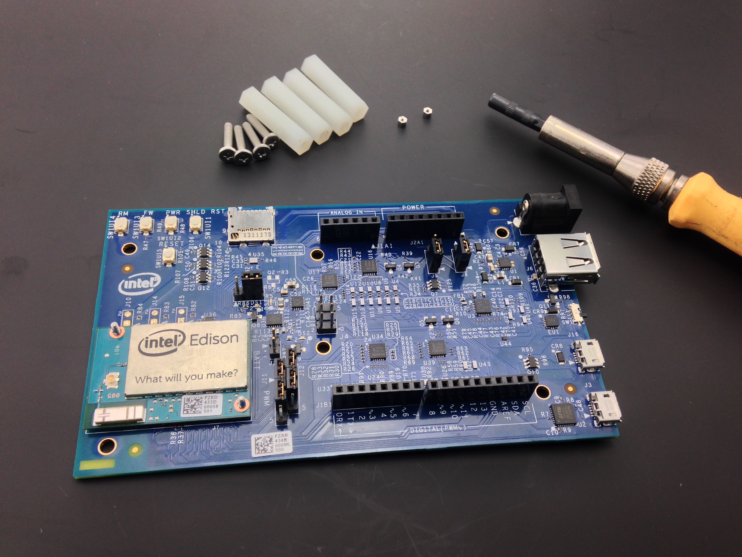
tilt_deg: -58.3
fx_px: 729
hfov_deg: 53.9
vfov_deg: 41.8
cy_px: 275
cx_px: 382
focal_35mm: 34
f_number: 2.4
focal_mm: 4.12
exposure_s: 1/122
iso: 50
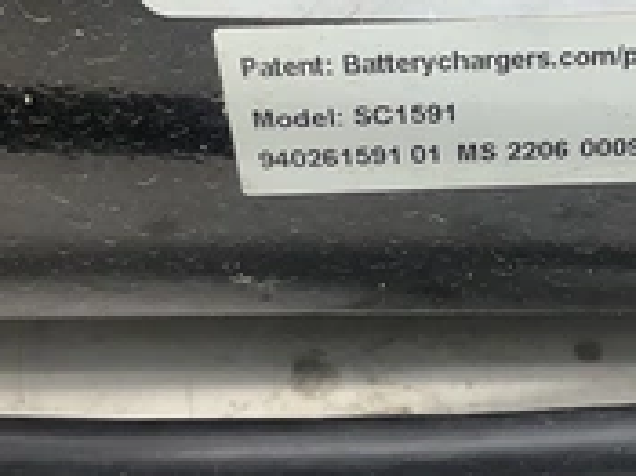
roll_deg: -1.4
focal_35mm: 71
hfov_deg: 26.8
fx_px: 1304
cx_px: 520
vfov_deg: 20.6
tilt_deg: -39.6
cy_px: 138
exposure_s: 1/60
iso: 100
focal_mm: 3.3
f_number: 2.4
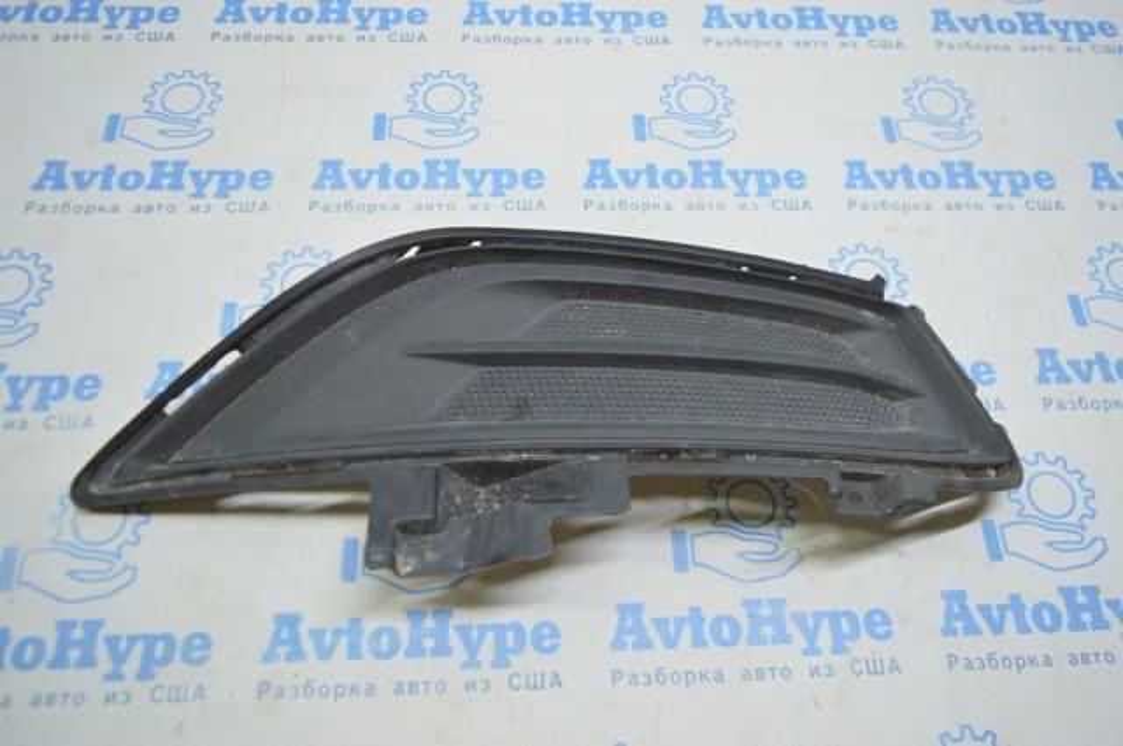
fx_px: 935
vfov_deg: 43.5
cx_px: 562
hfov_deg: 62.0
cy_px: 373
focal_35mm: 30
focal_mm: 20
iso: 400
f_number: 3.5
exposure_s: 1/60
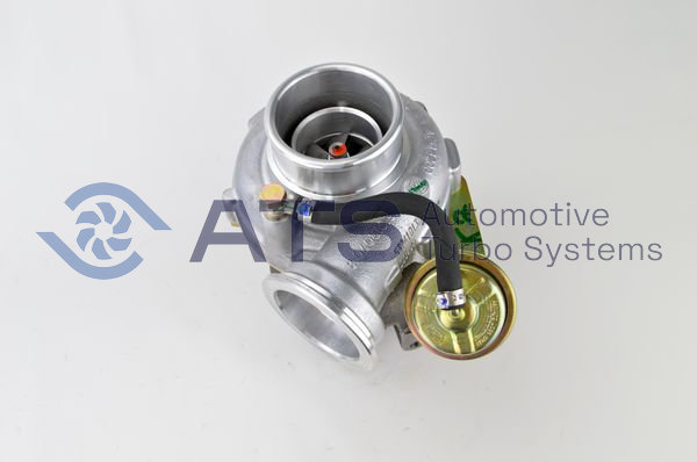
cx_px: 348
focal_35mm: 36
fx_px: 696
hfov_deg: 53.2
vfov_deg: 36.8
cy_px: 231
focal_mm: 24
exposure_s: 1/10
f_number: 10
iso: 100
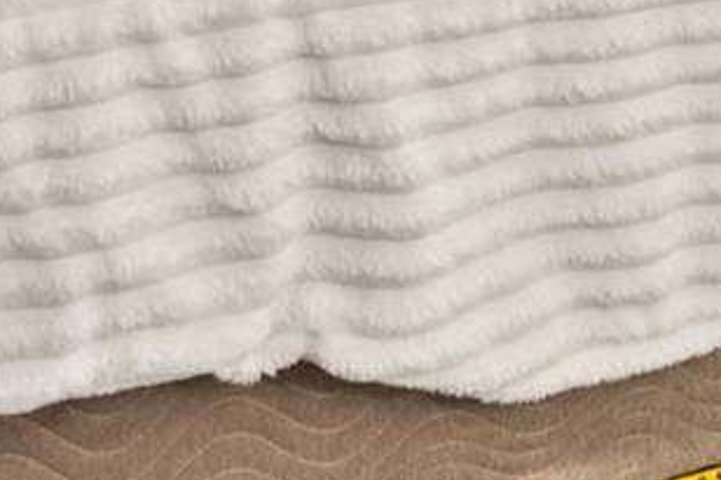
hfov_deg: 24.4
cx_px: 475
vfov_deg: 12.4
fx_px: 1661
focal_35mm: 83
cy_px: -715
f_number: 8
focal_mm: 16
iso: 200
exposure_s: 1.3
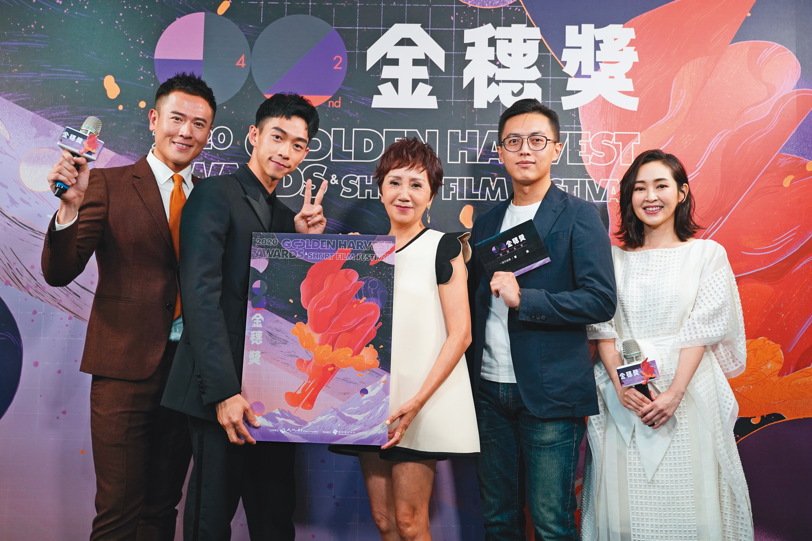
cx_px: 406
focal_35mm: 37
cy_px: 270
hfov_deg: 51.9
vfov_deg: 35.9
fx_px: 834
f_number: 2.8
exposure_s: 1/160
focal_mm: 37
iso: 1250
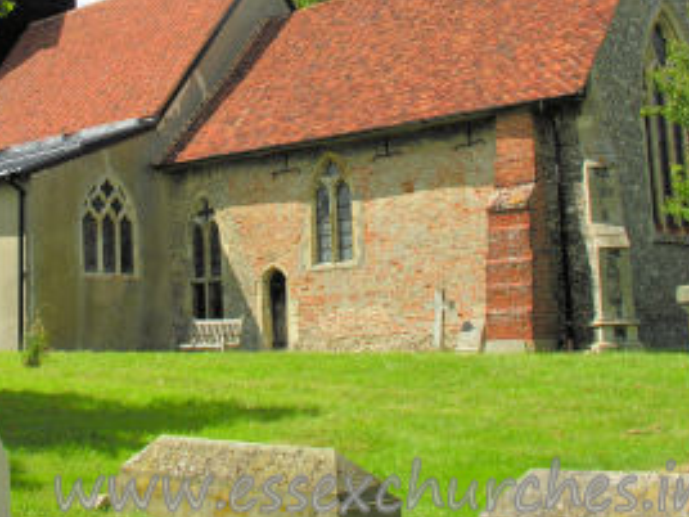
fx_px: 1194
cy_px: 112
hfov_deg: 31.9
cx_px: 224
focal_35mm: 60
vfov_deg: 24.1
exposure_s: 1/177
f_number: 6.3
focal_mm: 8.9
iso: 50
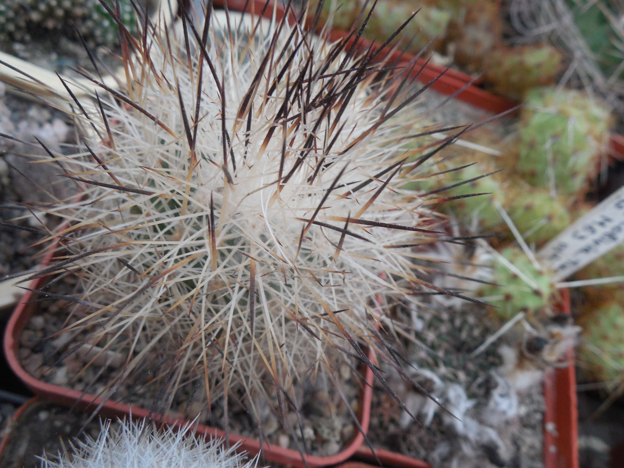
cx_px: 312
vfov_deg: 45.4
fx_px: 559
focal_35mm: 31
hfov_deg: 58.4
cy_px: 234
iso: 250
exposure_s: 1/30
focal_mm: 5.6
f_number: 3.6
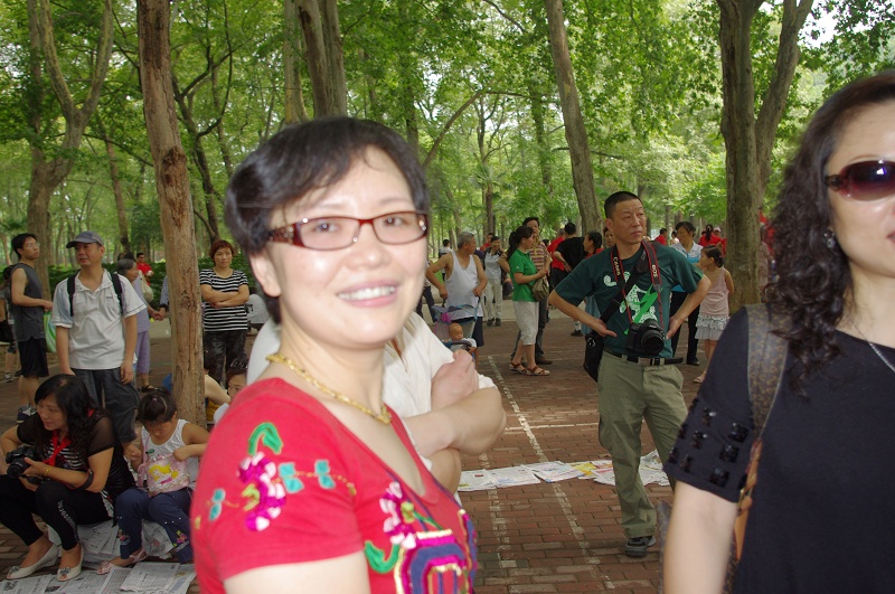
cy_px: 297
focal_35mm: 34
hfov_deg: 55.9
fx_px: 844
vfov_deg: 38.8
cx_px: 448
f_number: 4.5
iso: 200
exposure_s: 1/160
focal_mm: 23.13
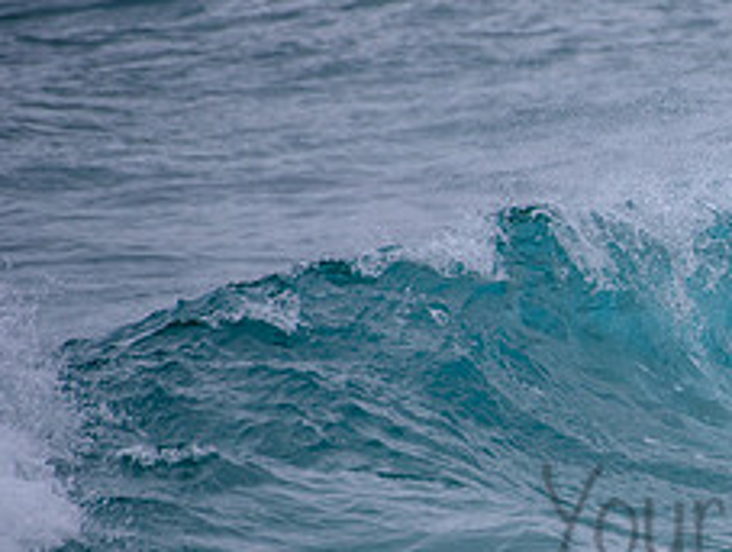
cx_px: 1085
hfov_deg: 1.3
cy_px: 365
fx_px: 31855
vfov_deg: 1.0
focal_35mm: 1504
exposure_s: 1/2000
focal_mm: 500
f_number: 5.6
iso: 220
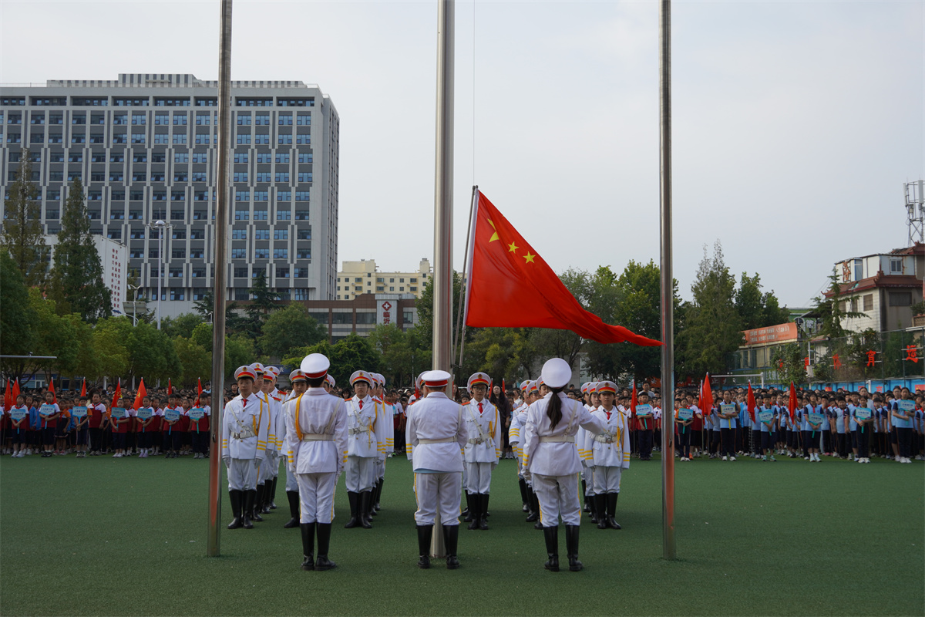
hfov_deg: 46.4
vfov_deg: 31.9
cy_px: 308
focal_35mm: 42
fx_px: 1079
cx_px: 462
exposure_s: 1/400
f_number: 4.5
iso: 100
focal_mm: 28
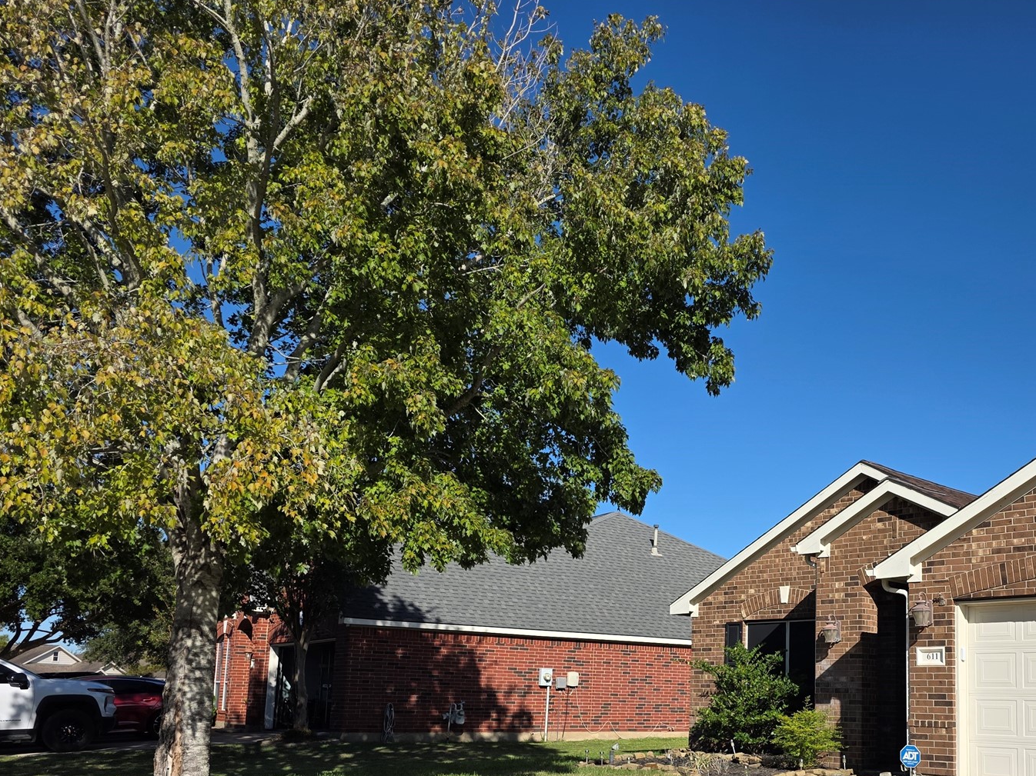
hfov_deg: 51.3
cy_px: 582
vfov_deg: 39.6
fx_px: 1047
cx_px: 720
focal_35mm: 35
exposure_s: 1/7944
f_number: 1.7
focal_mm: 6.3
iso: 80
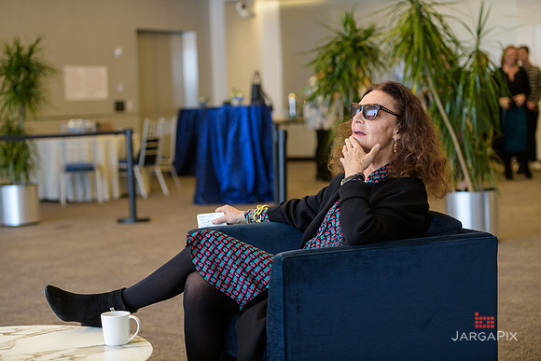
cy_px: 180
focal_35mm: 75
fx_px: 1127
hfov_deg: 27.0
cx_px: 270
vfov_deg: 18.2
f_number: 3.2
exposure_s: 1/200
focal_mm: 75
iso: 800
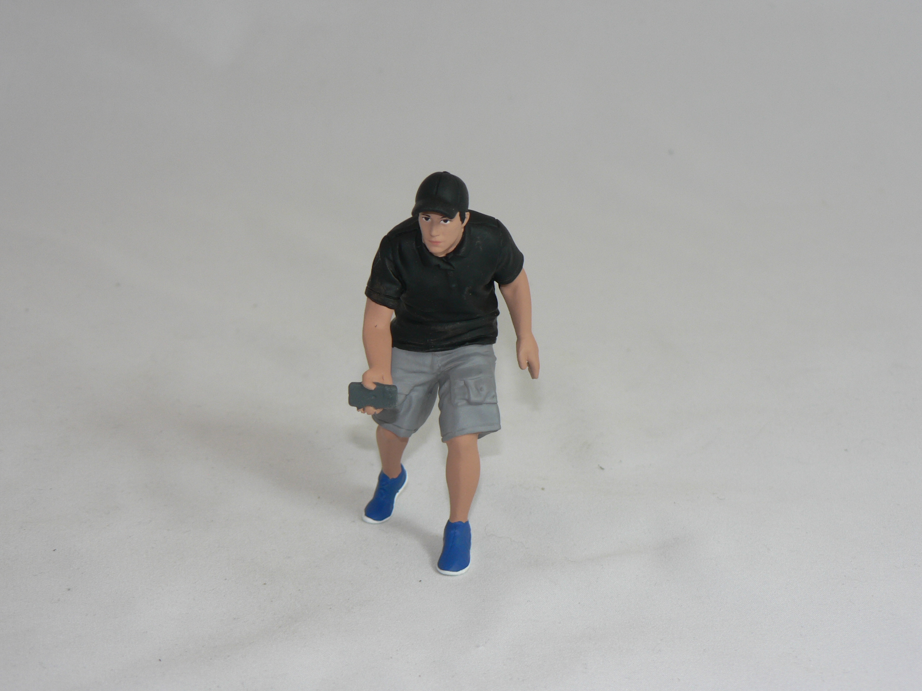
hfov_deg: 21.1
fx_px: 2477
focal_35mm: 93
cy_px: 346
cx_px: 461
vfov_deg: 15.9
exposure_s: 1/60
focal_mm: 15.5
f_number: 3.2
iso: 80
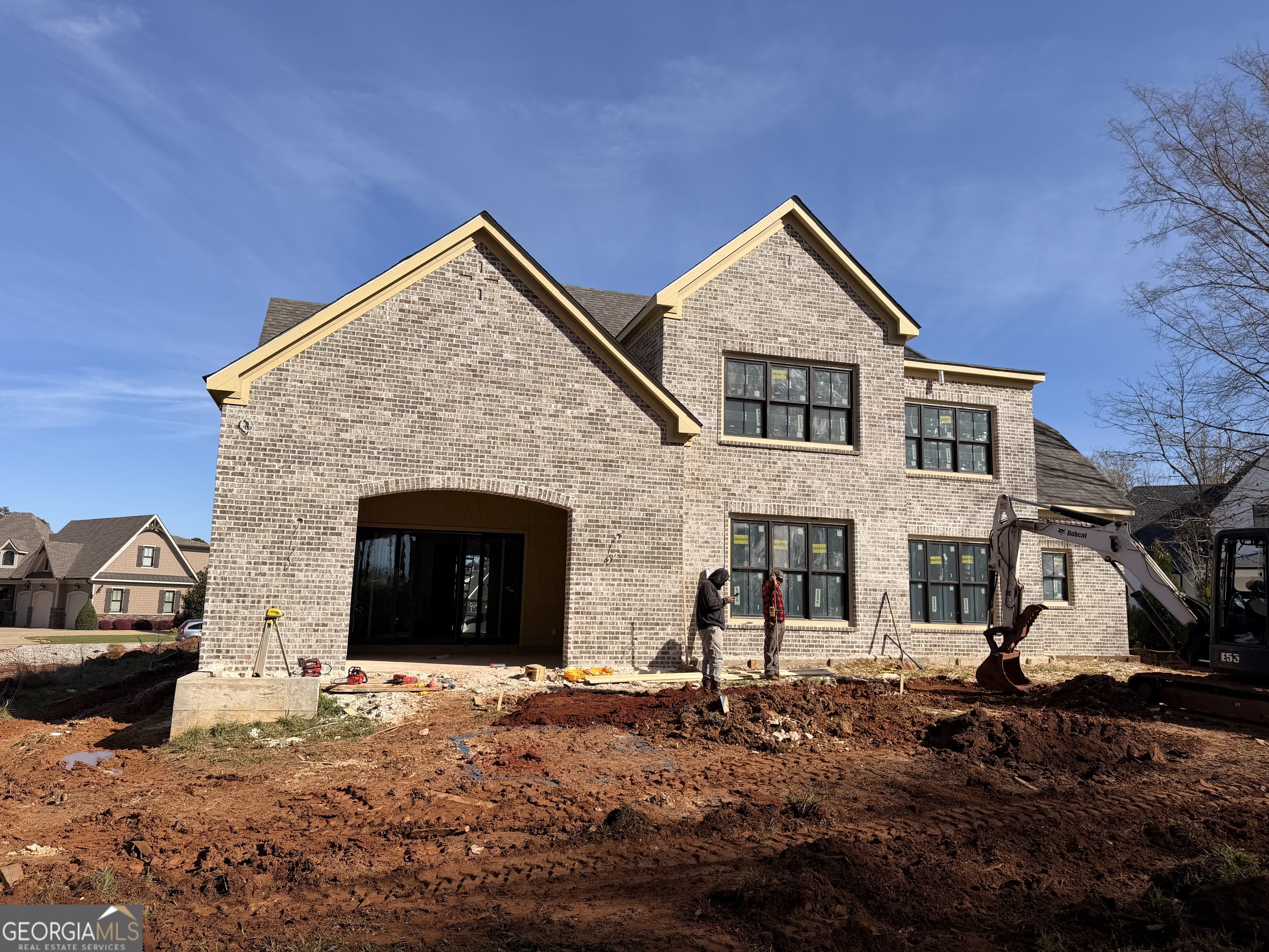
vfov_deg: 56.8
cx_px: 634
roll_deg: -1.7
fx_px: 880
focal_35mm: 24
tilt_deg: +8.3
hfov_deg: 71.6
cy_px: 476
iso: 80
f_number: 1.78
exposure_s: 1/6173
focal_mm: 6.76
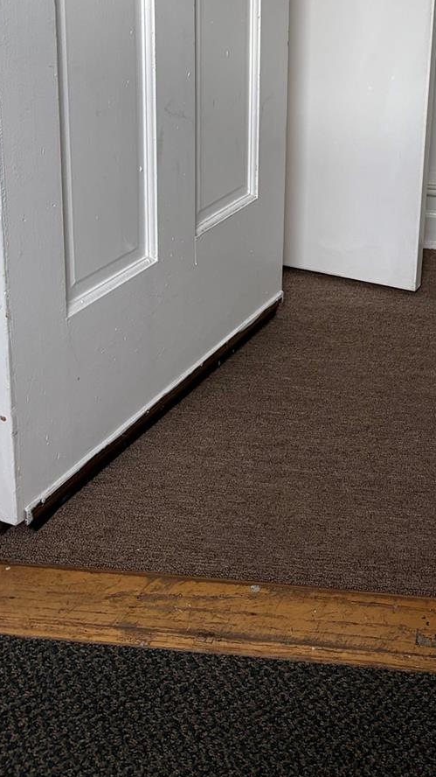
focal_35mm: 49
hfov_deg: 23.7
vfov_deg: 39.9
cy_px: 123
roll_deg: -3.4
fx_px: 1008
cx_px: 402
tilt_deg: -16.2
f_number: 1.6
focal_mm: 5.96
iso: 125
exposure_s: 1/75
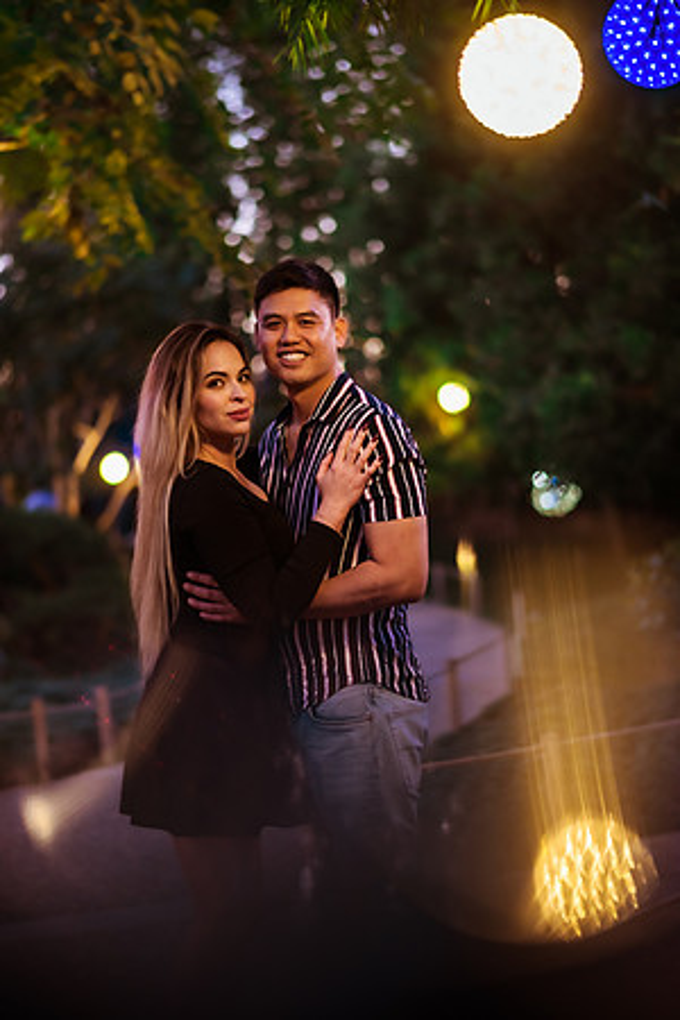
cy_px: 510
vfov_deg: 34.5
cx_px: 340
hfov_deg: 23.4
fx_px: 1643
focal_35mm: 58
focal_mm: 58
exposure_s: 1/125
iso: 1250
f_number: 1.4
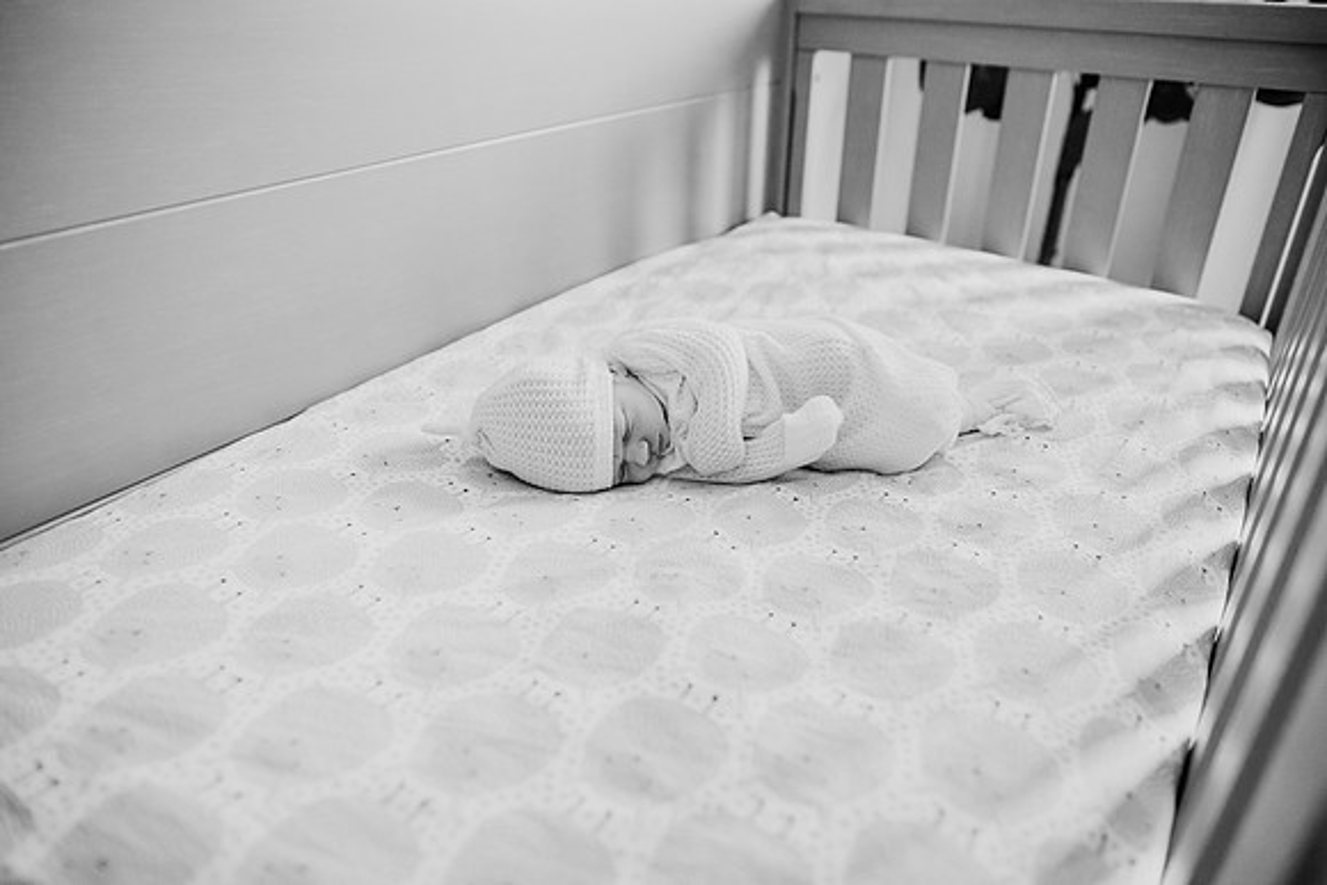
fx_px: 885
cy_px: 442
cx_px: 664
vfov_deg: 53.2
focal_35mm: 24
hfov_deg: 73.7
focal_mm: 24
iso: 1000
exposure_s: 1/250
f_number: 2.5
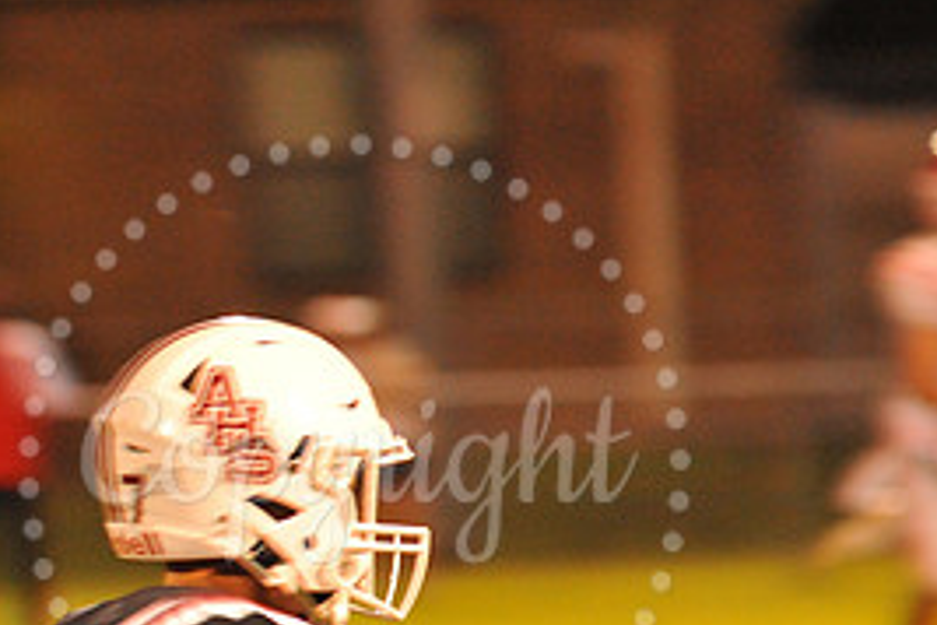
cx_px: 354
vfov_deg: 3.2
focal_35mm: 434
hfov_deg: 4.7
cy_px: 467
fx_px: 11295
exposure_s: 1/160
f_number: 5
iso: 5000
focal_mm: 200
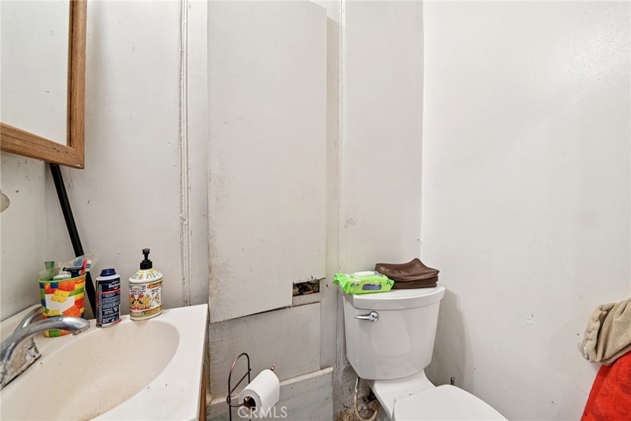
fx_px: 210
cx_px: 316
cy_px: 210
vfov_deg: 90.0
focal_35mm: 12
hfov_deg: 112.6
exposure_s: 1/2
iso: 250
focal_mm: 12
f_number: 8
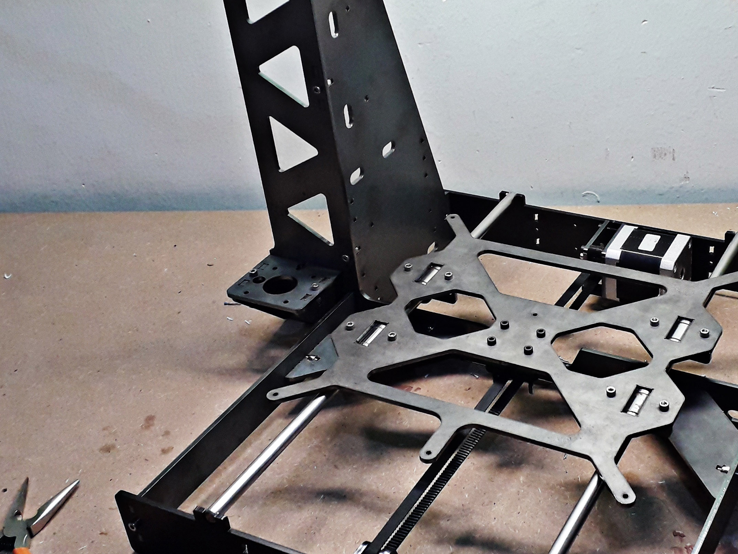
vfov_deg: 28.0
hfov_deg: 36.4
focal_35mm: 52
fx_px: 1109
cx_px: 501
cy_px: 253
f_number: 1.9
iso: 160
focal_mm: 3.6
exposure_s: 1/50
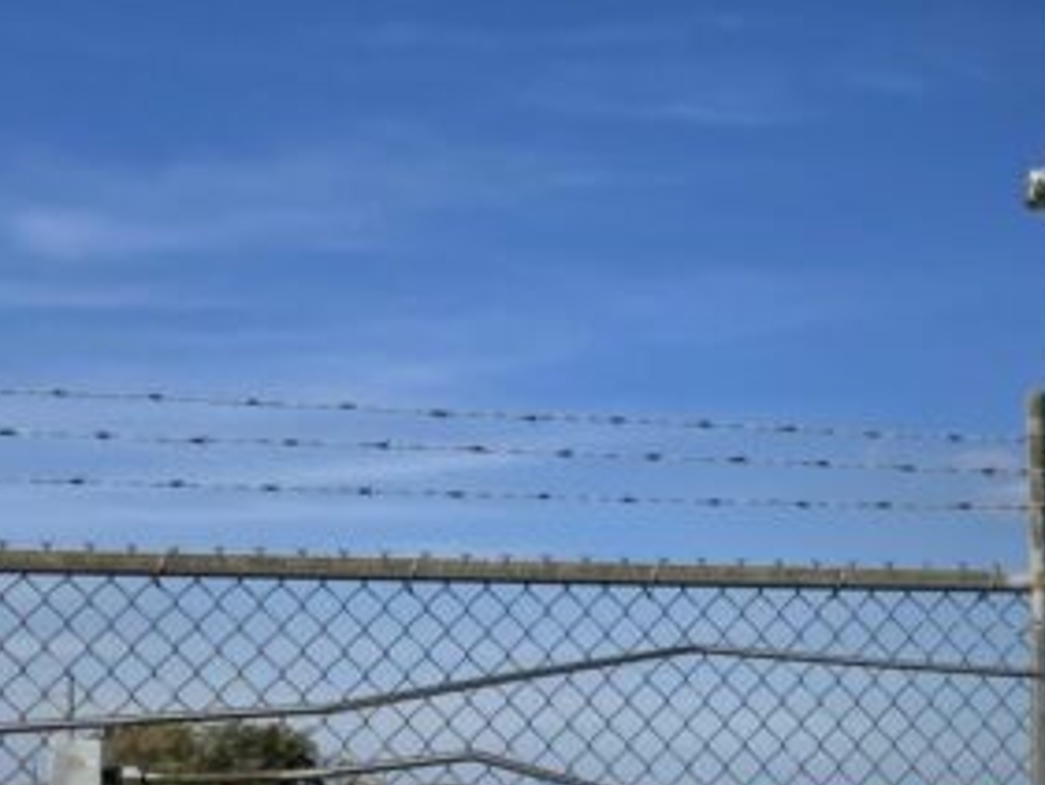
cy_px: 826
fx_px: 2144
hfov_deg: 25.0
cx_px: 1220
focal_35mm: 71
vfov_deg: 20.0
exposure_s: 1/6897
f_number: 1.6
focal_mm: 4.2
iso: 32
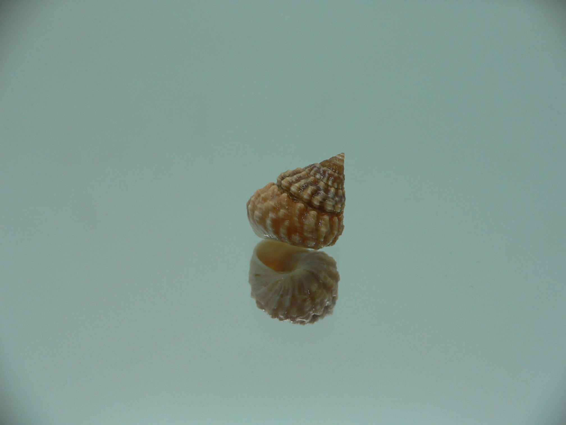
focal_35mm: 35
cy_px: 212
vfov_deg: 40.7
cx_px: 283
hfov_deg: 52.6
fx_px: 572
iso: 80
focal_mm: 4.6
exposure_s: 1/60
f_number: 2.8
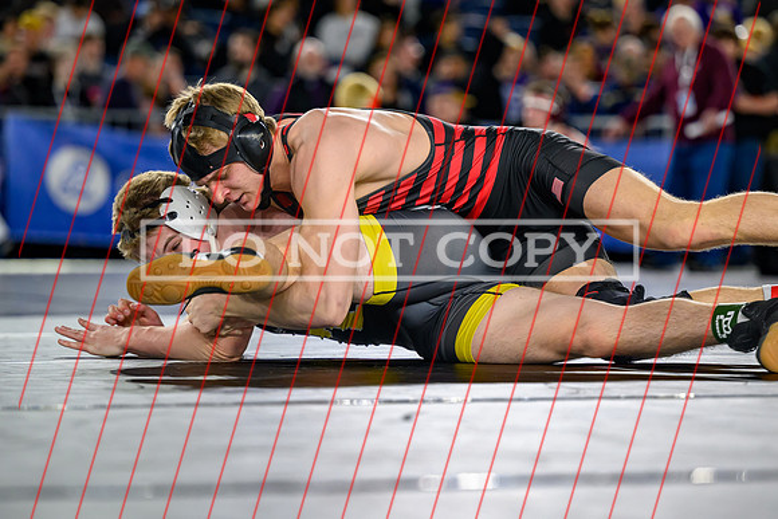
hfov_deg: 11.8
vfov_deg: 7.9
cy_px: 255
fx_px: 3757
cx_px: 422
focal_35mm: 174
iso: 1400
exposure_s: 1/800
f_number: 2.8
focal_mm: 130
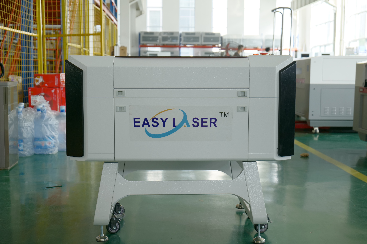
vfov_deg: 27.5
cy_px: 122
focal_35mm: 49
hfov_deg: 40.3
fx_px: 499
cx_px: 184
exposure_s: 1/50
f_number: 5.3
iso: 500
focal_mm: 49
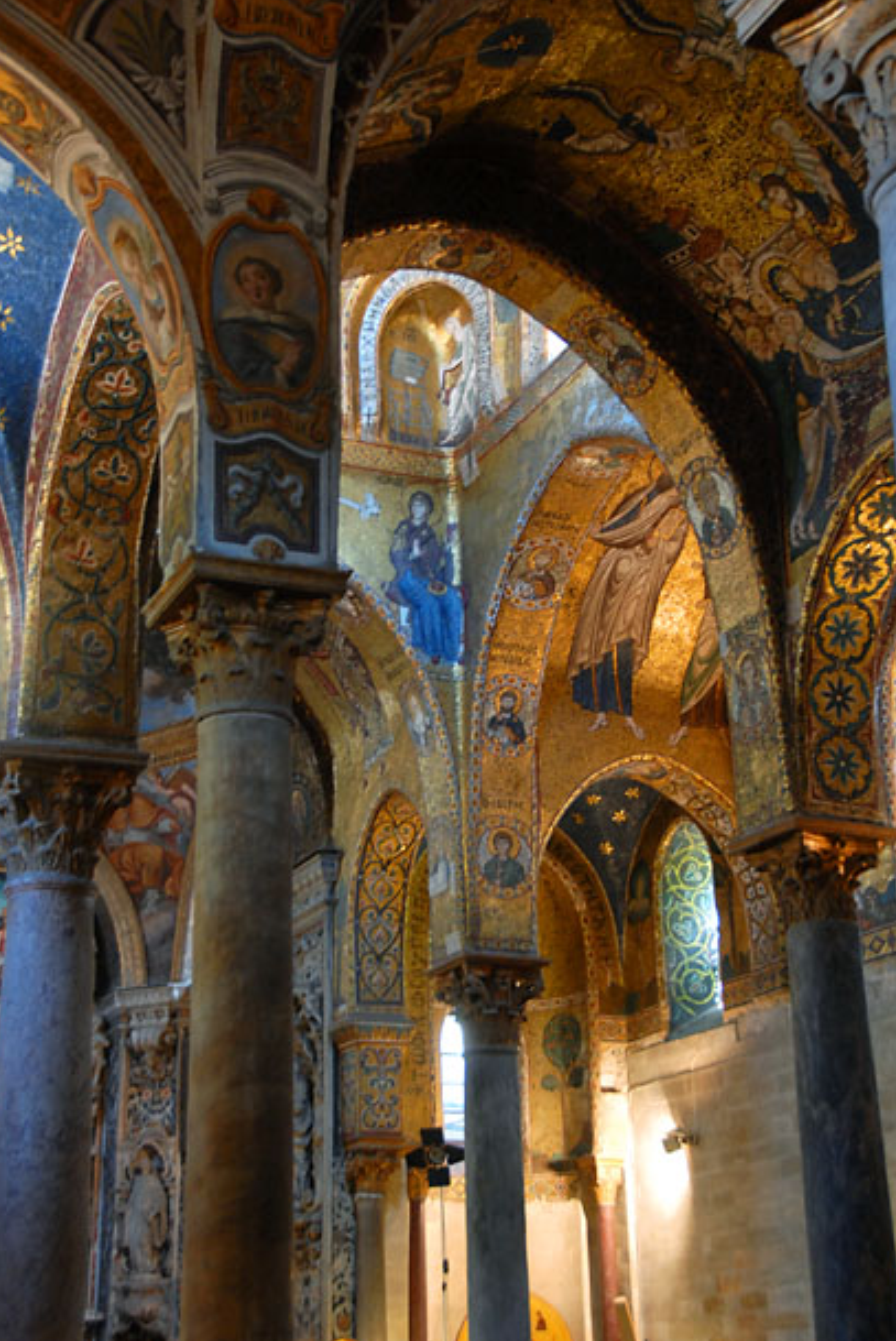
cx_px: 446
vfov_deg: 36.2
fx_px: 2050
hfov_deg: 24.7
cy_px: 665
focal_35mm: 55
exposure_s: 1/10
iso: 400
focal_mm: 36
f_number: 4.5
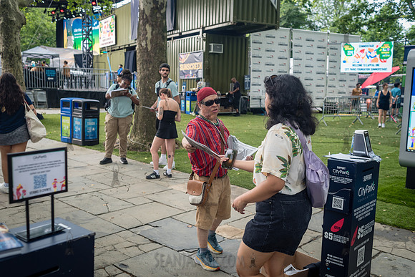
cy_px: 138
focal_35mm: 35
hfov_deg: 54.4
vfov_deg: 37.9
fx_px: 404
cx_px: 208
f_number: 4
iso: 400
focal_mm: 35
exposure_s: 1/160
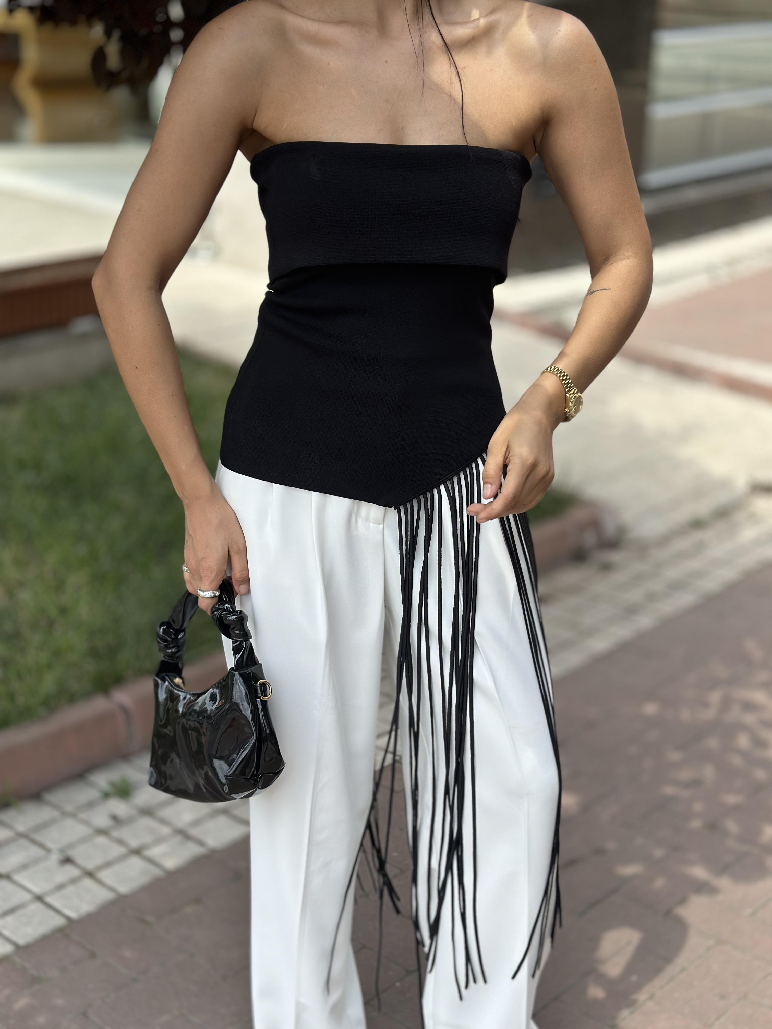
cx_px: 386
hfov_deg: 30.3
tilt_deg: -22.7
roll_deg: -1.6
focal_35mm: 48
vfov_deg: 39.7
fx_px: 1427
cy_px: 514
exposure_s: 1/2358
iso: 100
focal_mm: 6.86
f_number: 1.78
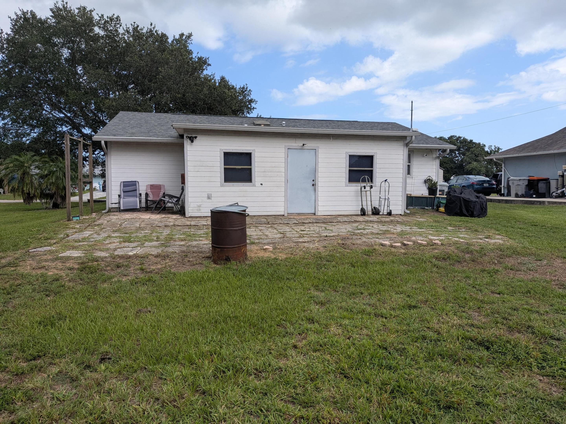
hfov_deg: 71.6
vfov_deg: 56.8
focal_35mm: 24
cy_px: 212
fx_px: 392
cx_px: 283
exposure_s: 1/1010
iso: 30
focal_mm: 4.53
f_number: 1.7
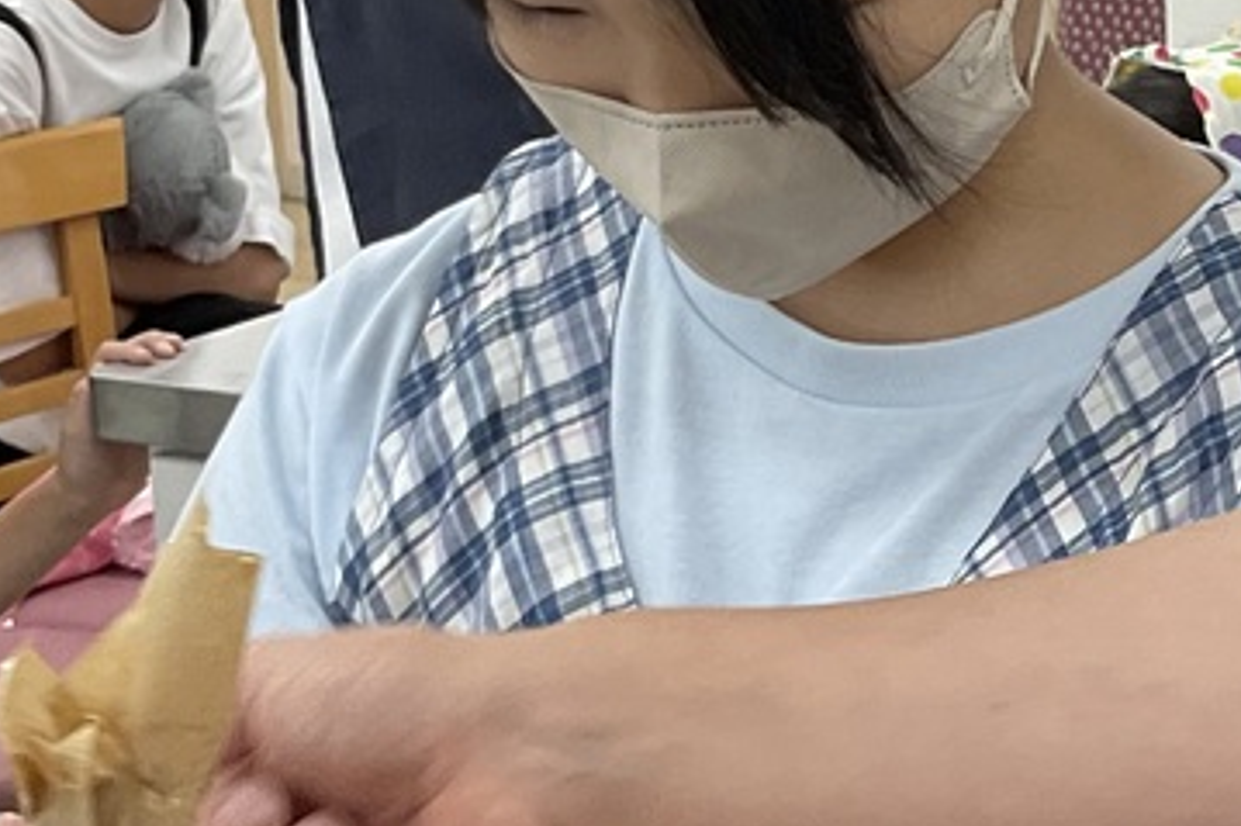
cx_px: 1134
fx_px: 3859
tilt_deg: -15.5
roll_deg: -1.3
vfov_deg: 12.2
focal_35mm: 112
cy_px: 579
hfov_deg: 18.0
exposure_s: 1/120
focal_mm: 3
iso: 50
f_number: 1.8
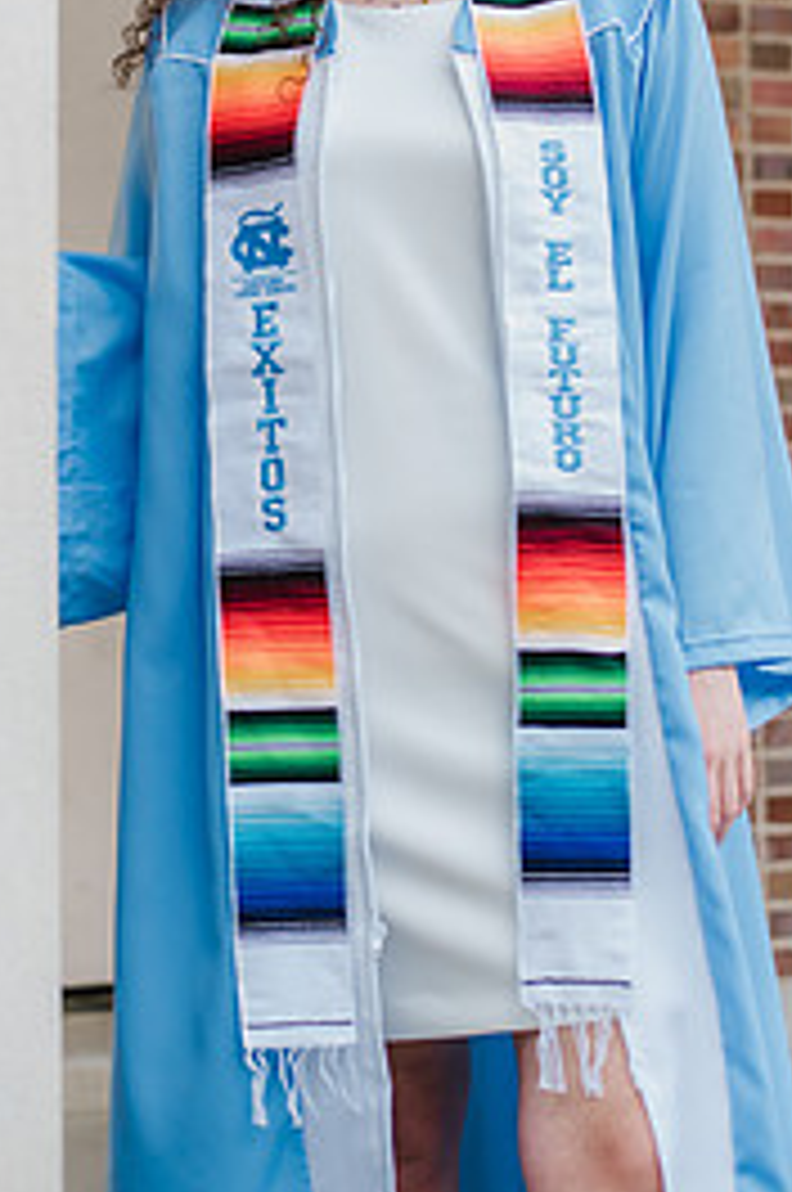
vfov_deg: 23.6
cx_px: 423
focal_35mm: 85
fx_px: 2812
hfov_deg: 16.0
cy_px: 225
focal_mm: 50
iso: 500
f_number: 2.5
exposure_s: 1/200
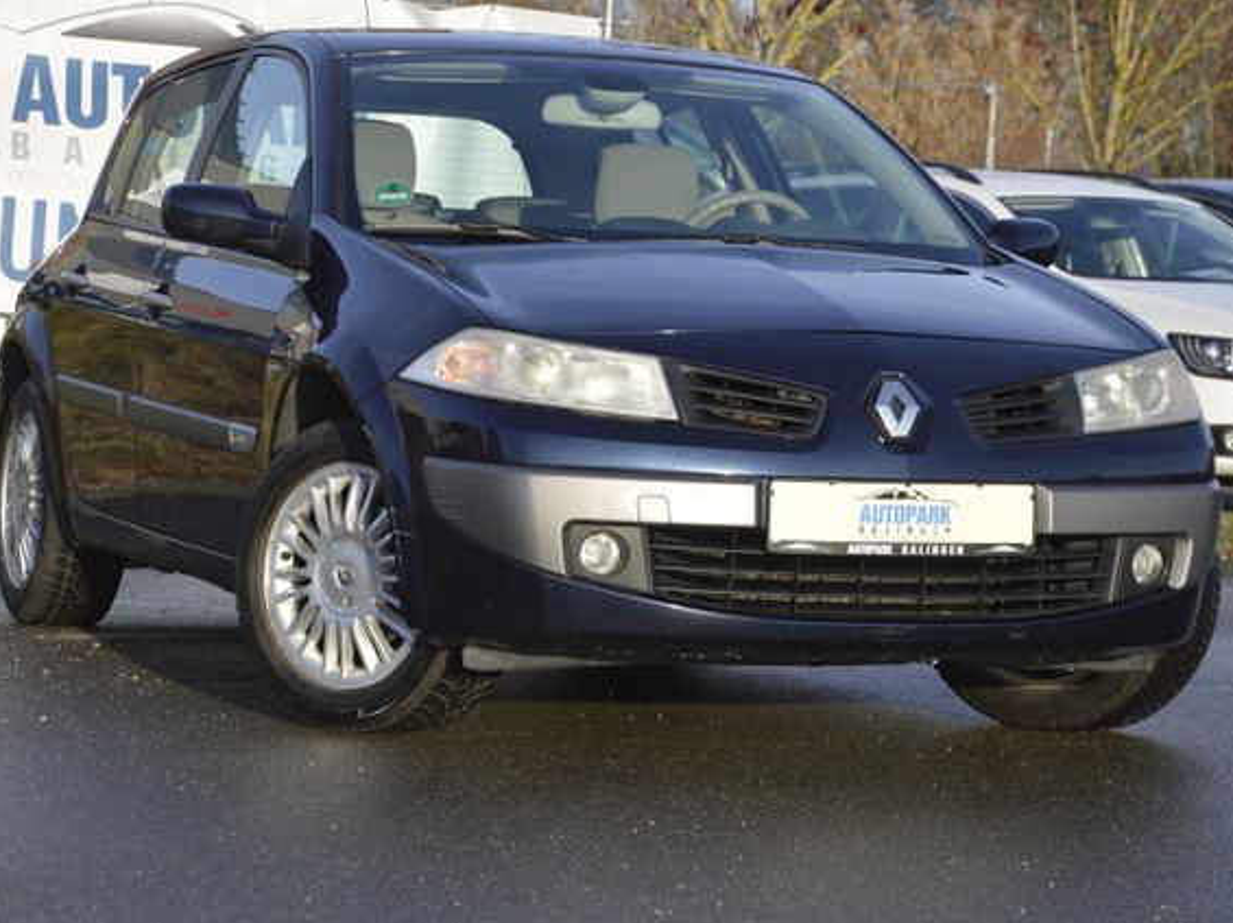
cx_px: 585
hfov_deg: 16.1
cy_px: 463
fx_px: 4362
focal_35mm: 123
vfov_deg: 12.1
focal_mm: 75
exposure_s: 1/200
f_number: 6.3
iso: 100
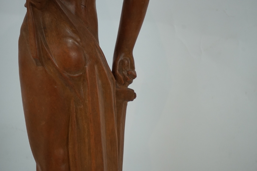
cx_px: 128
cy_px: 86
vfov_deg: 4.8
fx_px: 2036
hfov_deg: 7.2
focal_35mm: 285
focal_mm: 190
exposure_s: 1/320
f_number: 6.3
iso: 800
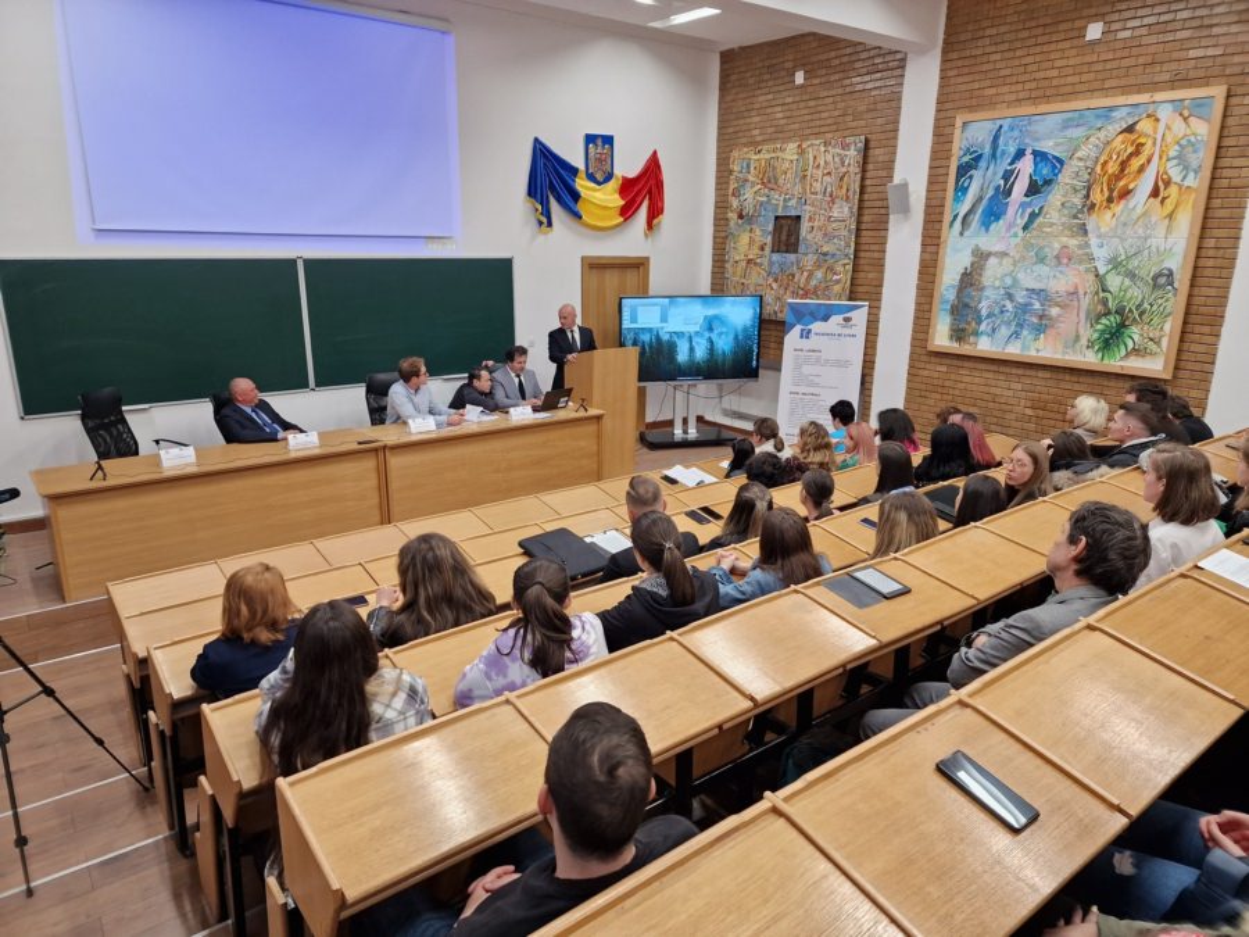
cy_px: 468
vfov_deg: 58.9
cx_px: 624
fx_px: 830
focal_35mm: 23
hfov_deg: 73.9
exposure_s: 1/100
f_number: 1.8
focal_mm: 6.4
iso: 125
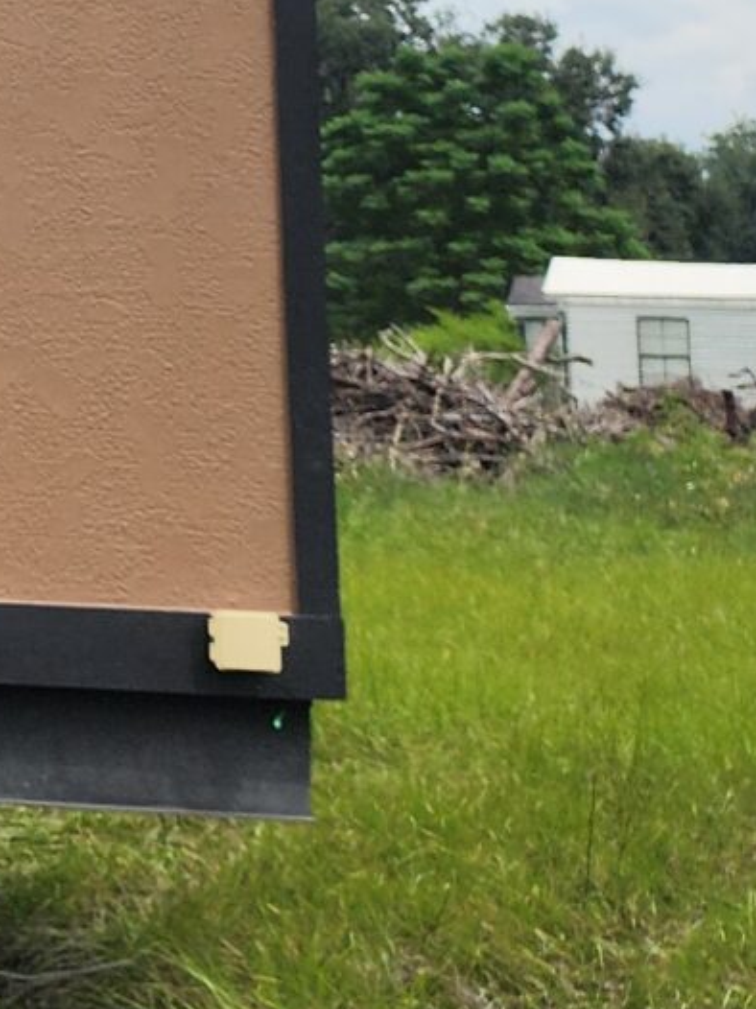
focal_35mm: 112
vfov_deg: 17.0
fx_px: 3264
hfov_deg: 9.6
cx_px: -1623
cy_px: -109
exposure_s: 1/1170
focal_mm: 6.4
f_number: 1.8
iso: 12
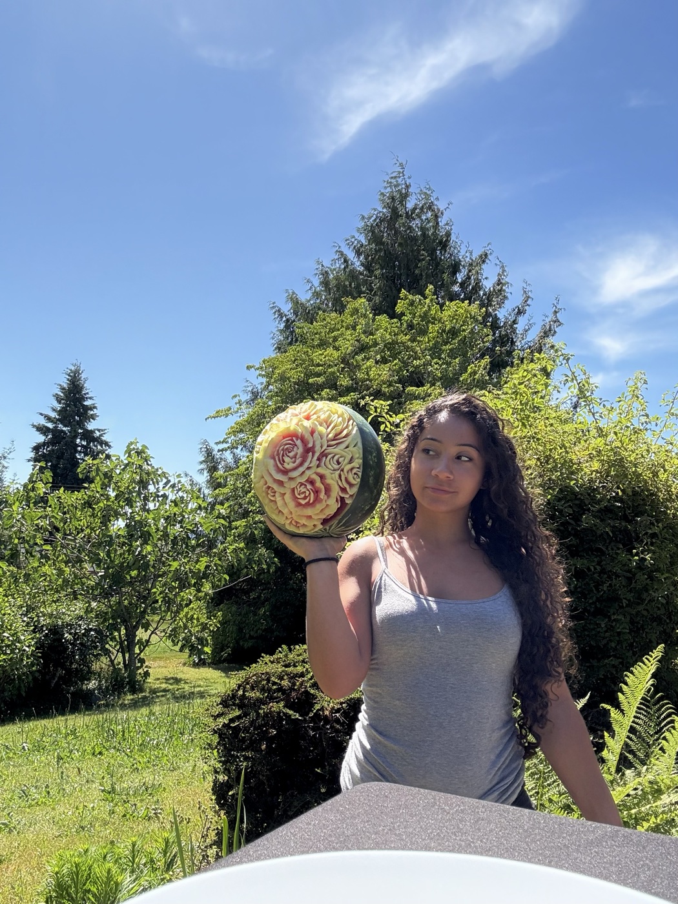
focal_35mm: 30
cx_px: 339
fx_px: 783
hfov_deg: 46.8
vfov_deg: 60.0
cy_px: 452
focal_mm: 2.69
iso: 32
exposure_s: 1/981
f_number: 1.9
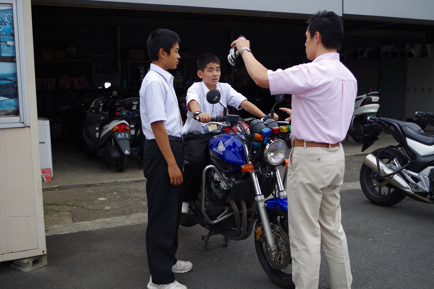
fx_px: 470
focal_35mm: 39
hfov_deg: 49.6
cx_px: 217
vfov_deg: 34.2
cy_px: 144
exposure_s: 1/160
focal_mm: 26.25
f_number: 4
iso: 100
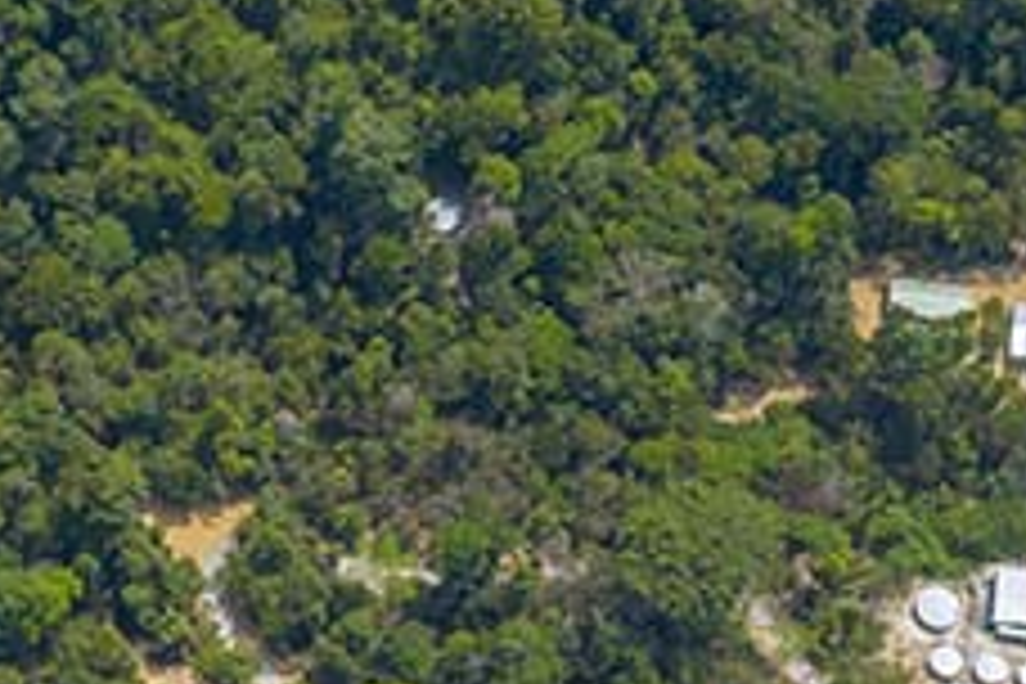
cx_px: -14
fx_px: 3363
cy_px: 626
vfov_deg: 11.5
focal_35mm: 118
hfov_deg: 16.9
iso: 100
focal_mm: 10.26
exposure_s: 1/800
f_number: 5.6
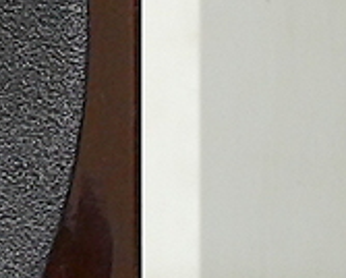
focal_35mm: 593
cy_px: 33
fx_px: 6080
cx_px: -622
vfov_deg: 2.6
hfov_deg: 3.2
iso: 200
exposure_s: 1/5
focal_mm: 19
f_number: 5.1
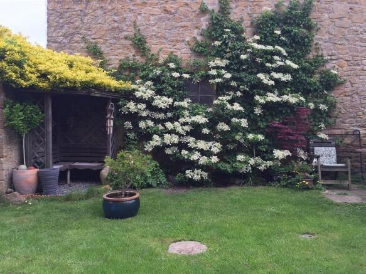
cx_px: 183
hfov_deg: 61.7
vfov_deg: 48.2
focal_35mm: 29
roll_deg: -1.9
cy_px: 137
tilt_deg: -1.4
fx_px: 307
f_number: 2.2
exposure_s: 1/200
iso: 32
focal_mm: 4.15
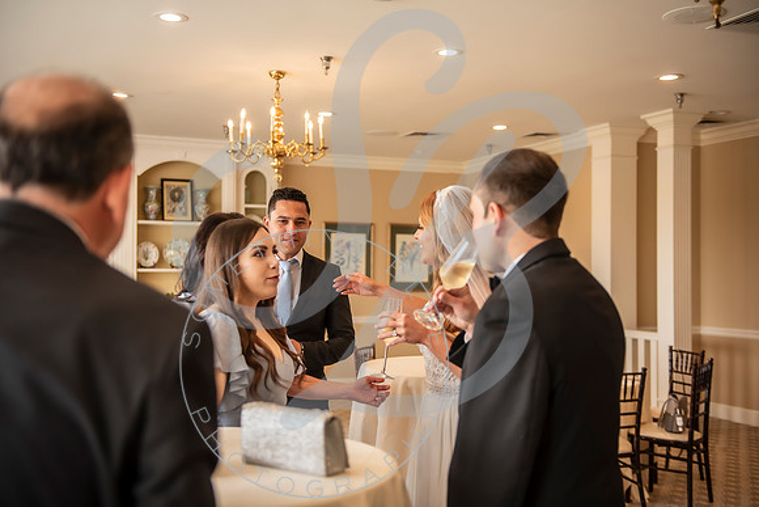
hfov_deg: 46.4
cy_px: 254
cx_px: 380
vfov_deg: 31.9
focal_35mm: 42
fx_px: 886
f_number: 2.8
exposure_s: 1/160
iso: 400
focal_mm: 42
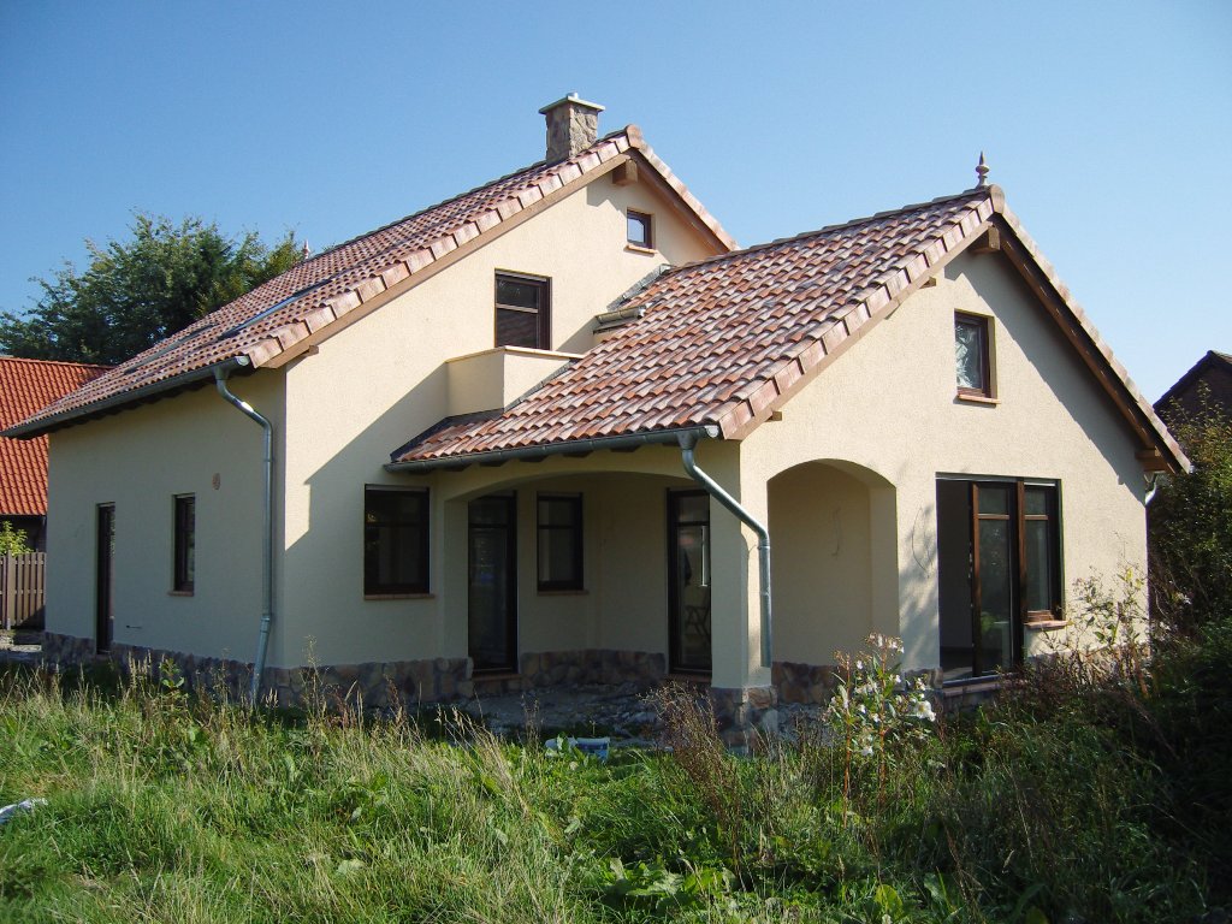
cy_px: 462
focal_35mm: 34
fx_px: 1210
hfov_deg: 54.0
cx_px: 616
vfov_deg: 41.8
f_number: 7
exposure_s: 1/250
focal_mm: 7.3
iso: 100
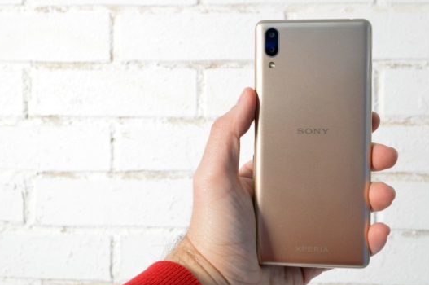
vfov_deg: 27.1
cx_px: 194
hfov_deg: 39.9
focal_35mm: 50
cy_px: 130
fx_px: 590
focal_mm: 29
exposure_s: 1/125
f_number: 10
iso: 1600
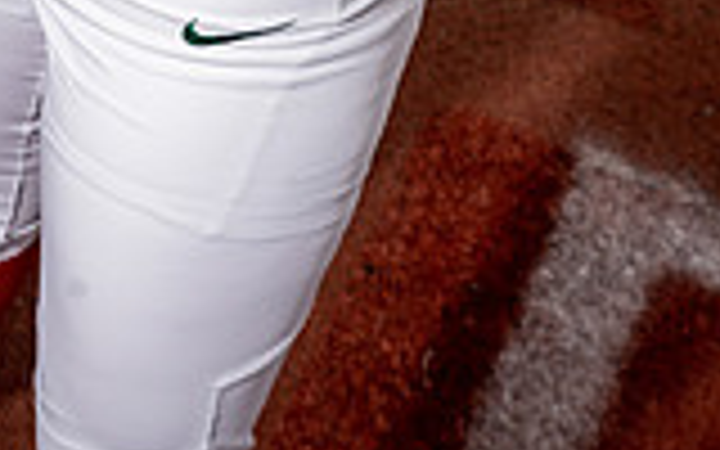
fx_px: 3100
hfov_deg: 13.2
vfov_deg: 7.8
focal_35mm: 158
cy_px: -526
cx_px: 324
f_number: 8
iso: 100
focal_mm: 55
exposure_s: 1/250
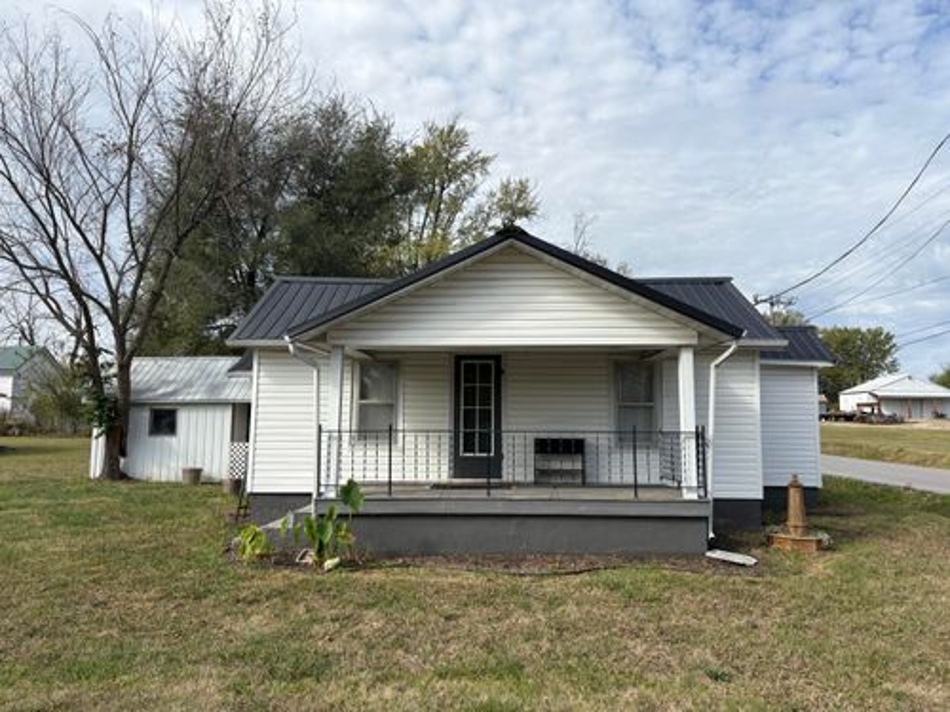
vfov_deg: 53.1
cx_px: 475
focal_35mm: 26
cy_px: 356
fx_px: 714
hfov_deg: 67.3
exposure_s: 1/2985
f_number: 1.6
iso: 50
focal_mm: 5.96
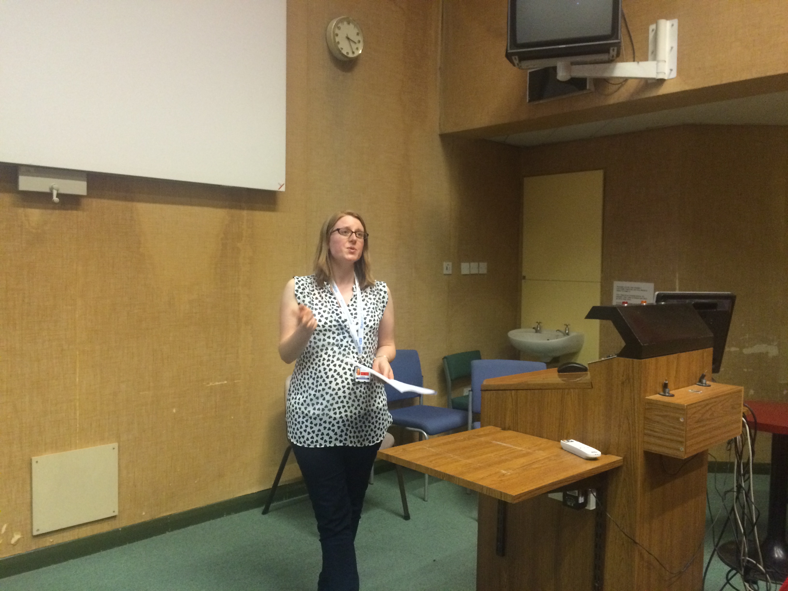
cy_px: 296
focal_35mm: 29
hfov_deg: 61.7
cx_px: 394
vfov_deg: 48.2
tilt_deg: -2.8
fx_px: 660
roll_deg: -0.8
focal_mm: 4.15
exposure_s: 1/20
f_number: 2.2
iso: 250
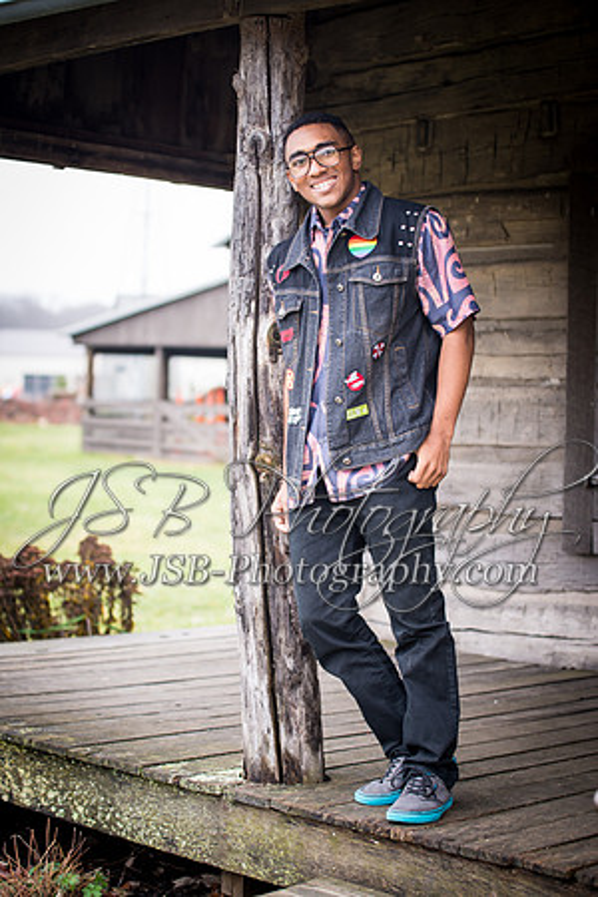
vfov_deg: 28.8
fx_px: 1744
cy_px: 448
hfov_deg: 19.5
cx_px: 299
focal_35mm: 70
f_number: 2.8
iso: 200
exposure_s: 1/40
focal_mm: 70
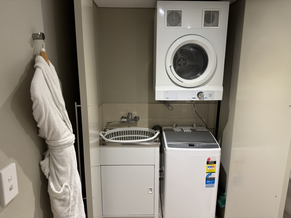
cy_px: 109
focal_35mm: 24
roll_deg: -0.4
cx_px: 146
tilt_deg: -12.7
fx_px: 202
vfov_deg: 56.8
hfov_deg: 71.6
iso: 200
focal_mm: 6.76
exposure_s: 1/50
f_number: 1.78
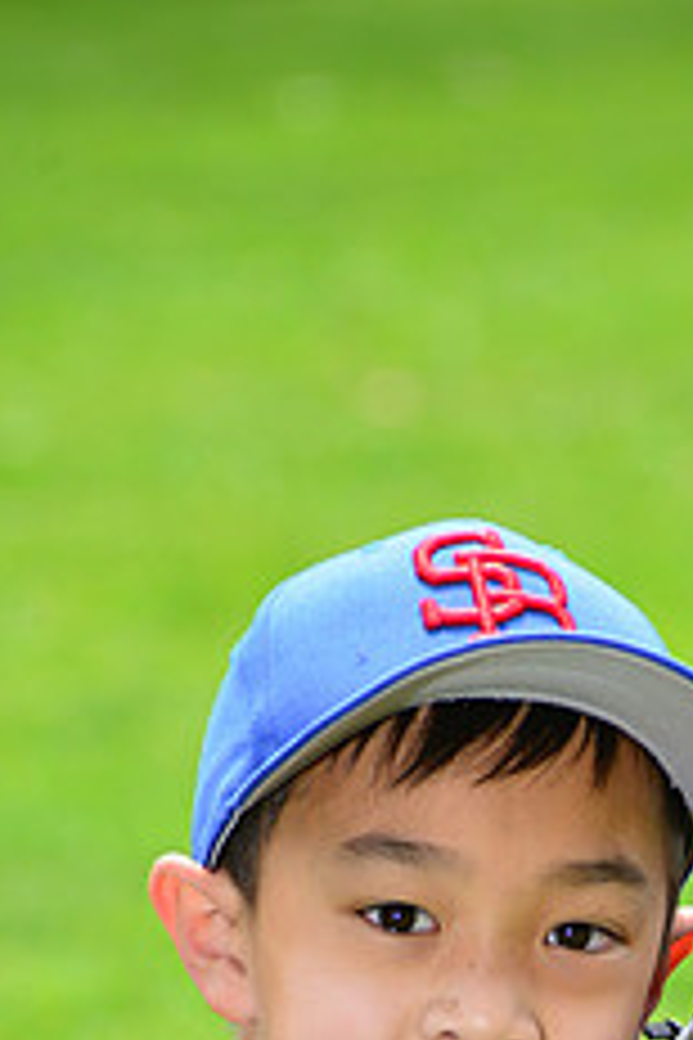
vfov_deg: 4.1
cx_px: 506
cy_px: 1265
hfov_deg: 2.7
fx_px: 14523
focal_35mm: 503
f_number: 8
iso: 200
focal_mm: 200
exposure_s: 1/200
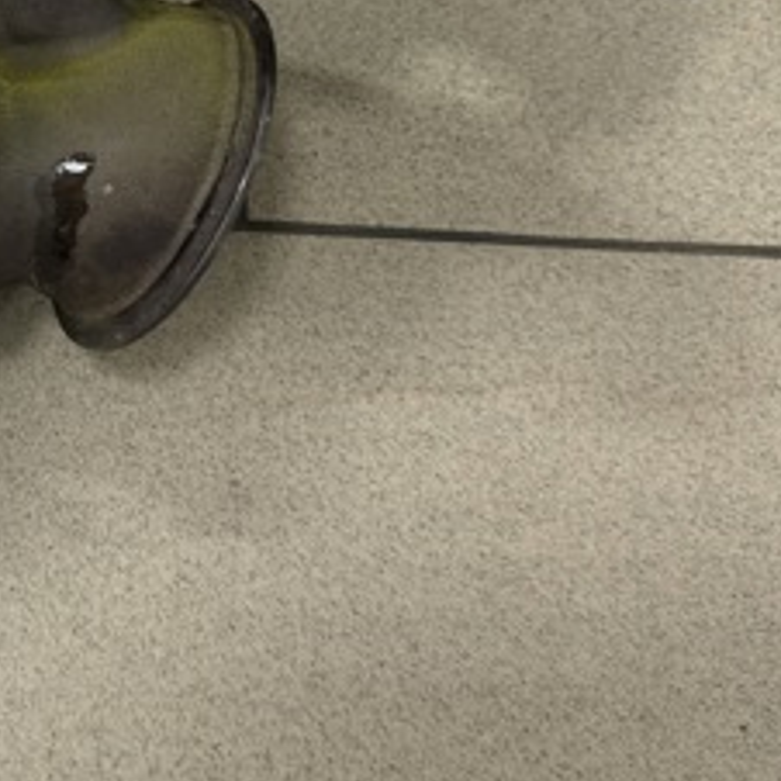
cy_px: 149
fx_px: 1532
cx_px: -28
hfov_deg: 26.8
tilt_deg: -71.8
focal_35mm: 60
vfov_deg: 28.0
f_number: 1.78
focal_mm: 6.76
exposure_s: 1/50
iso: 160
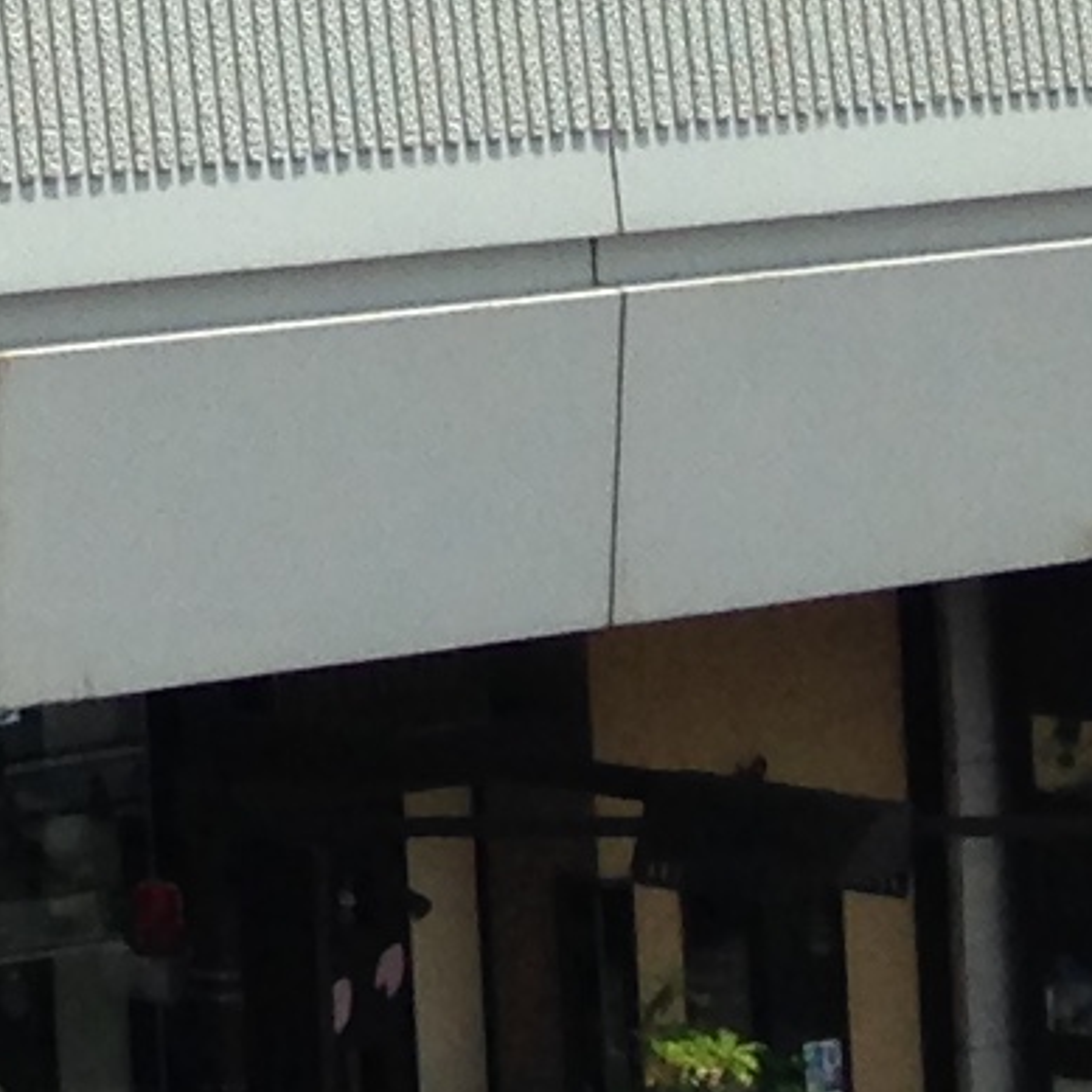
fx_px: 8744
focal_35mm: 245
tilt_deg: +4.1
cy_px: -985
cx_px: -2229
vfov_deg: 6.9
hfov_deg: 6.5
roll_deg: +0.3
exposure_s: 1/1178
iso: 50
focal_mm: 4.12
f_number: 2.4
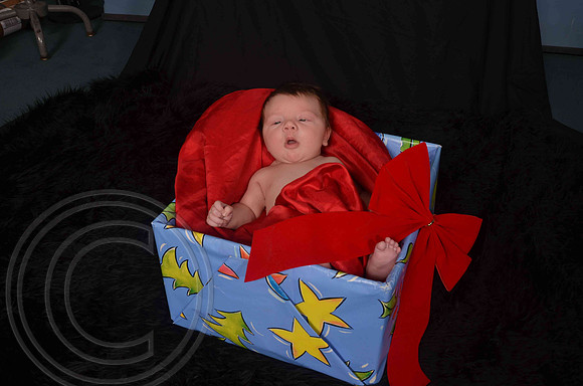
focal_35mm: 33
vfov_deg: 39.8
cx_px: 292
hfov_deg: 57.3
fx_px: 533
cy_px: 193
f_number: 9
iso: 200
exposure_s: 1/60
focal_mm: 22
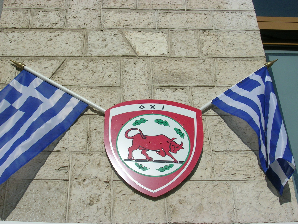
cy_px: 113
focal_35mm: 66
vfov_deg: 22.3
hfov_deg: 29.4
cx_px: 148
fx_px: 568
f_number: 5.9
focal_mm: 9.9
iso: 50
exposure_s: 1/753
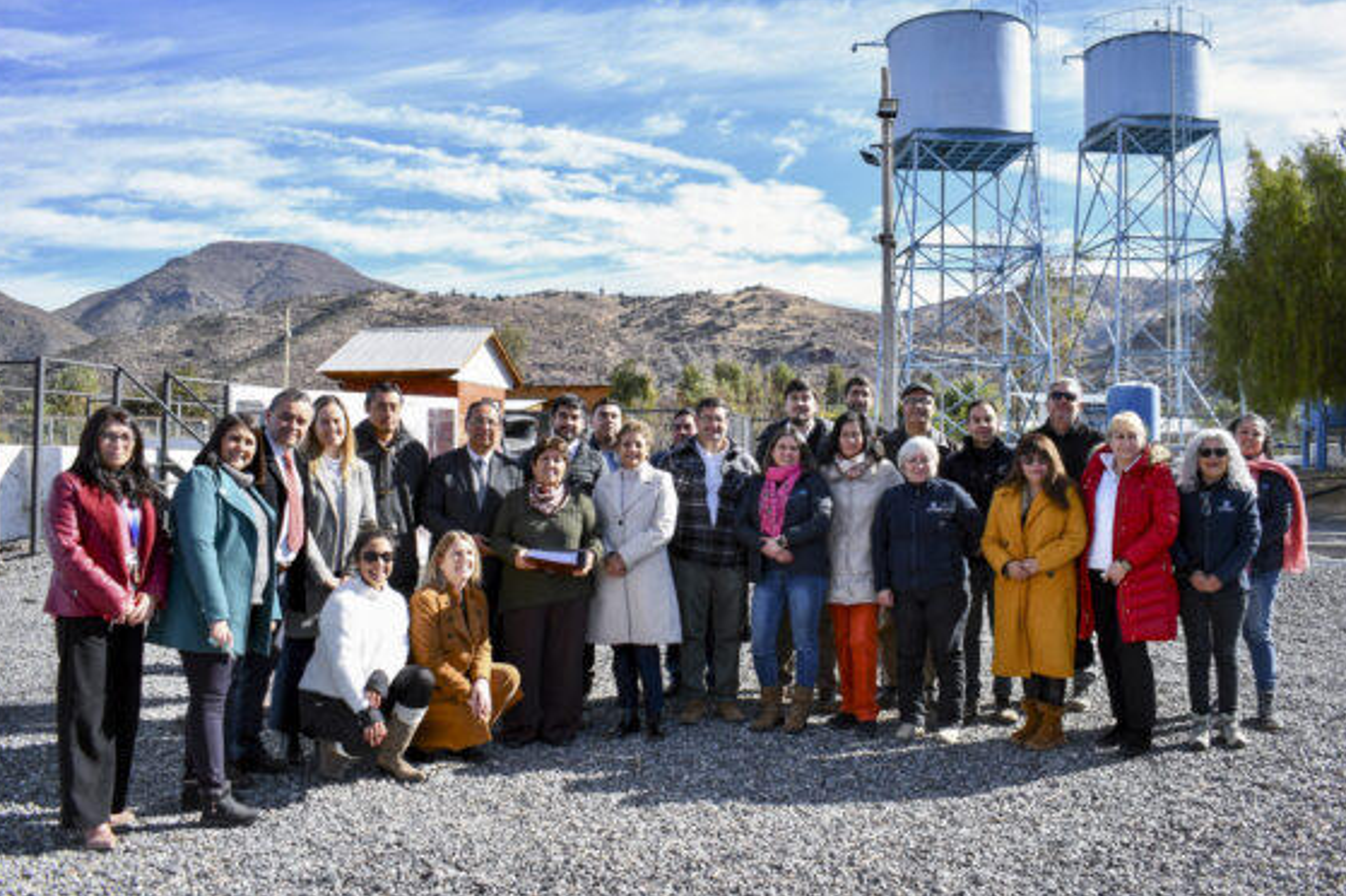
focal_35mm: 29
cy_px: 417
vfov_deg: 44.9
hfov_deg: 63.6
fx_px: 1084
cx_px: 708
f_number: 4.5
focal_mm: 18
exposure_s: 1/400
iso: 100
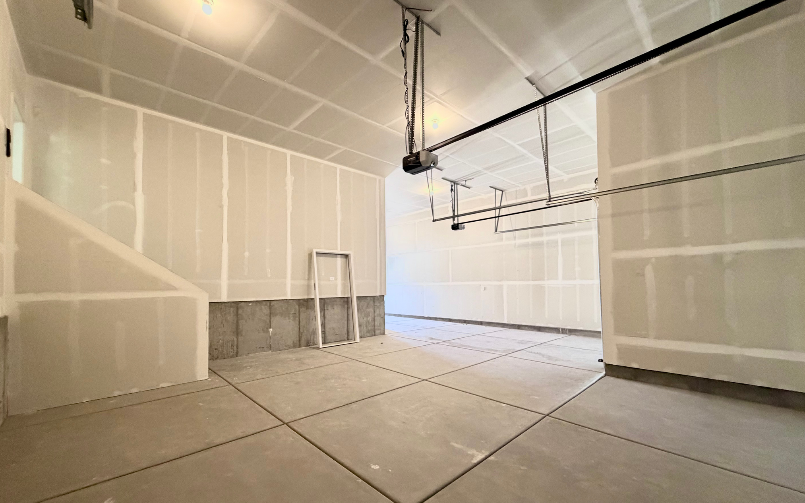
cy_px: 277
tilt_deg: +2.4
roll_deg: +1.1
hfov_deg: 101.5
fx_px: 329
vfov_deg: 74.6
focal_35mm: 15
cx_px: 399
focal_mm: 2.22
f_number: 2.2
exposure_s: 1/60
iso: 800
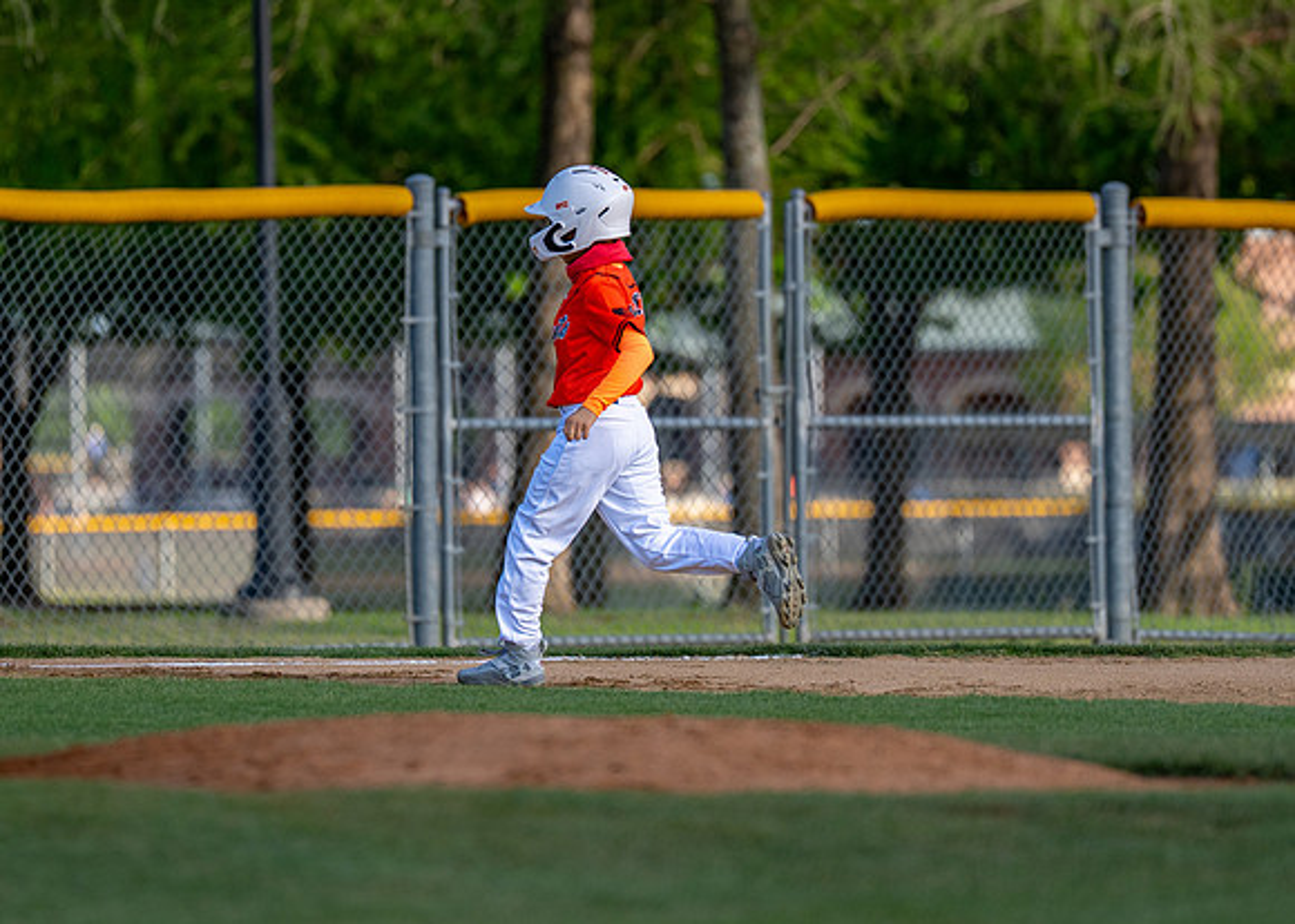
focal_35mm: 383
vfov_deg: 3.8
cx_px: 601
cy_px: 292
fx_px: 14098
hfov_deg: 5.3
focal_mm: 200
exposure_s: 1/2000
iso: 160
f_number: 2.8
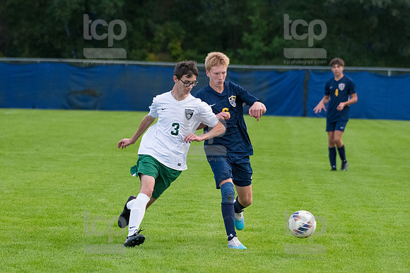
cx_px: 205
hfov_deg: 6.5
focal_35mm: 315
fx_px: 3585
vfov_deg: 4.4
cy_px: 136
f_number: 5.6
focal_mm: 210
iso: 3200
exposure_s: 1/2000
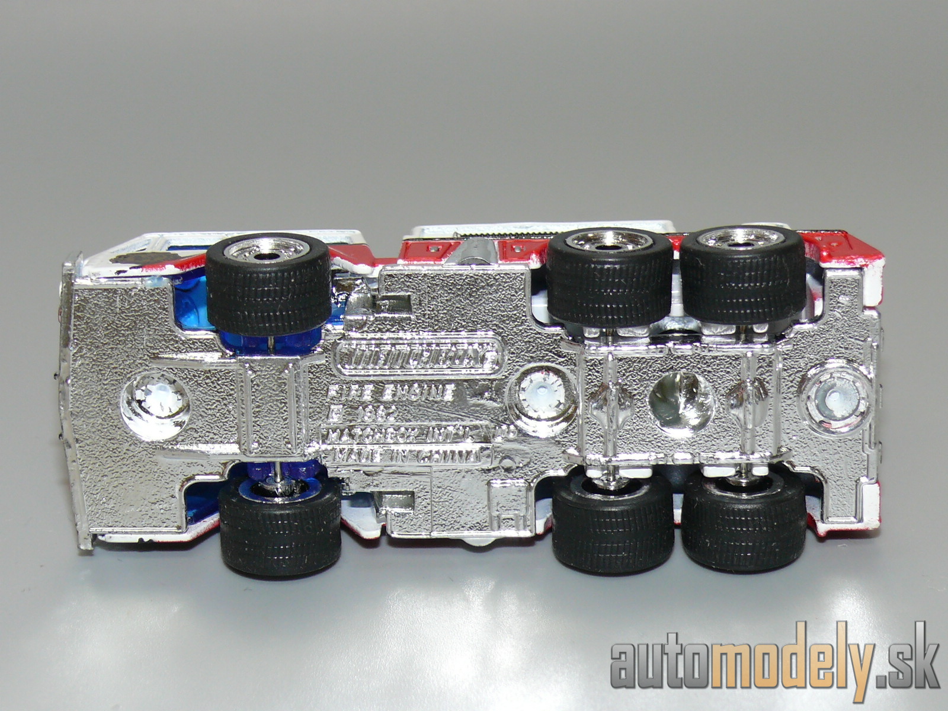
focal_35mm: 103
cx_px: 474
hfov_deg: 19.1
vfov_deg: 14.4
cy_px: 356
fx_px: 2821
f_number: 4
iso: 100
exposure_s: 1/30
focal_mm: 13.5
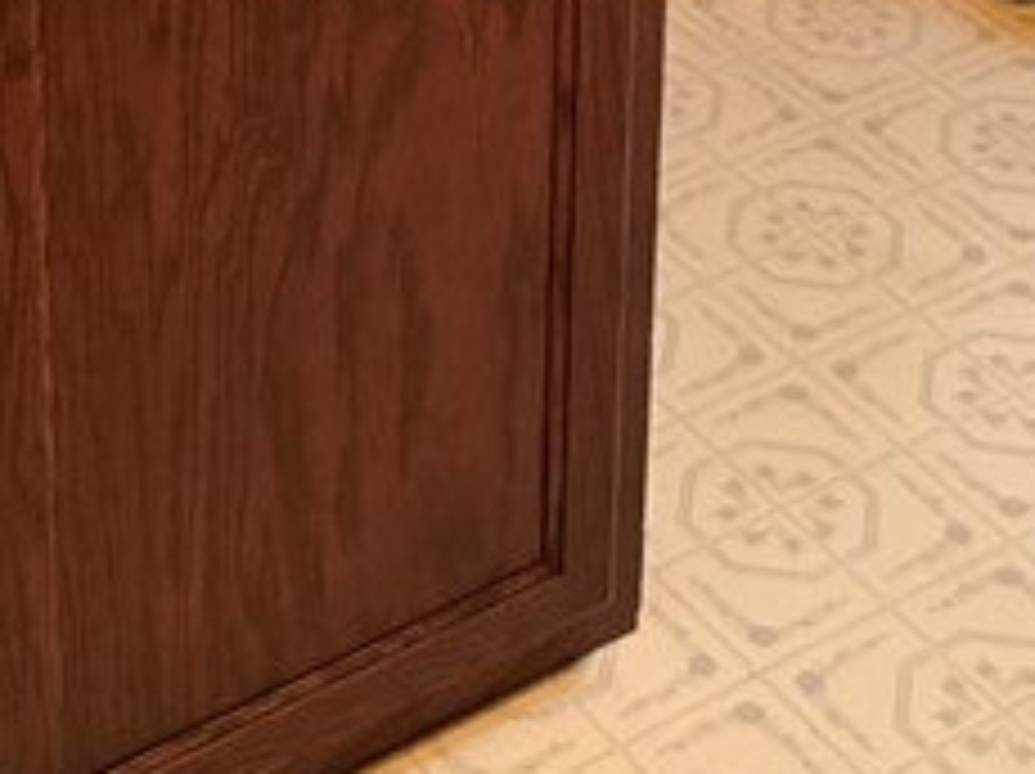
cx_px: 490
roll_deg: -0.6
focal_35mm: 107
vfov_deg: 12.5
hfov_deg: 18.4
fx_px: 3196
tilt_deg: -20.8
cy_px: -644
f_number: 1.78
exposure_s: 1/40
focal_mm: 6.76
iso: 1000
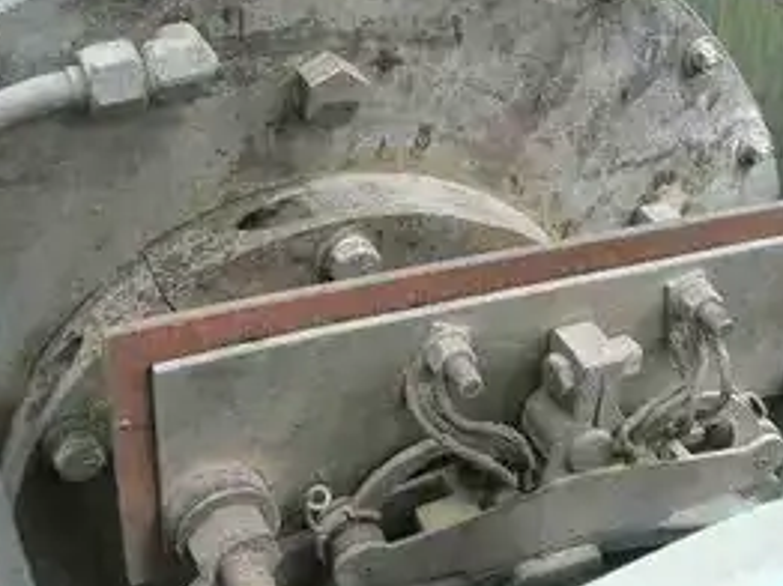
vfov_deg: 26.5
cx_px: 371
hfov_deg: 35.0
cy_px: 344
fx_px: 1243
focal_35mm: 55
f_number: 4
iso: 80
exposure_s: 1/125
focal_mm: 6
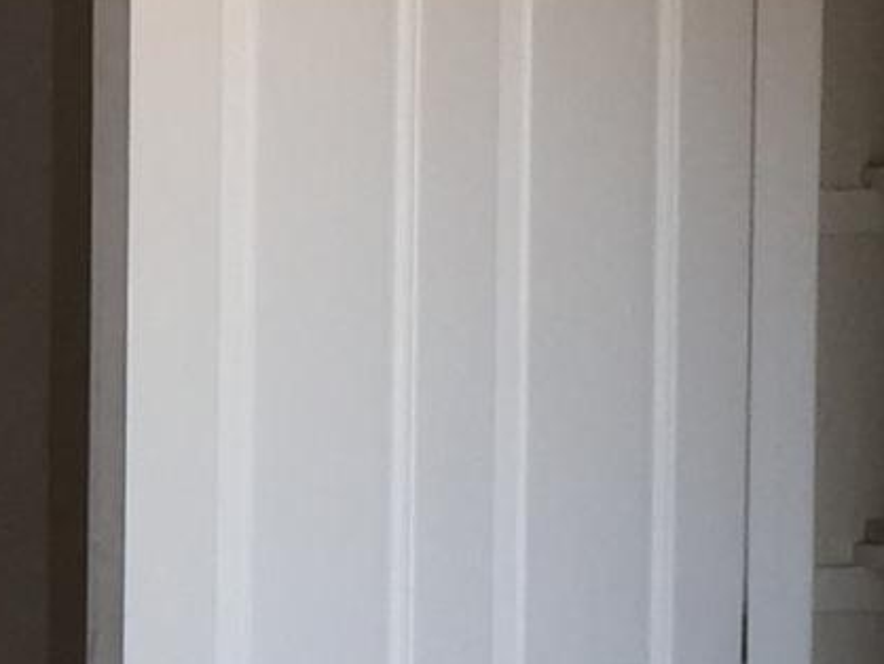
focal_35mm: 208
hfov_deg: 9.0
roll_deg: -0.1
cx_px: -812
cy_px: 797
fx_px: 5315
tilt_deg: -5.3
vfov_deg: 7.1
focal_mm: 4.15
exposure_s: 1/30
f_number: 2.2
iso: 32
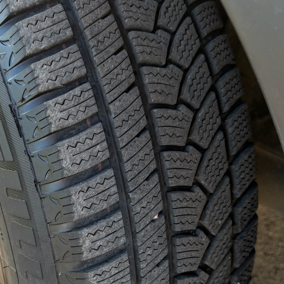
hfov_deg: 35.3
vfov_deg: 34.0
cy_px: 238
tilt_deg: -46.3
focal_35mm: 48
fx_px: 446
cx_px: 122
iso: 80
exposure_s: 1/137
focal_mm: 6.76
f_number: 1.78
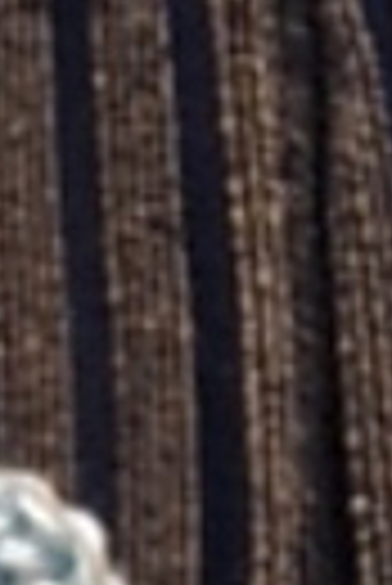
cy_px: 666
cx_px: -376
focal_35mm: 116
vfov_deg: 17.0
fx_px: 1889
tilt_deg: -73.4
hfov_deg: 10.9
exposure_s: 1/30
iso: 64
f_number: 2.2
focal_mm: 4.15
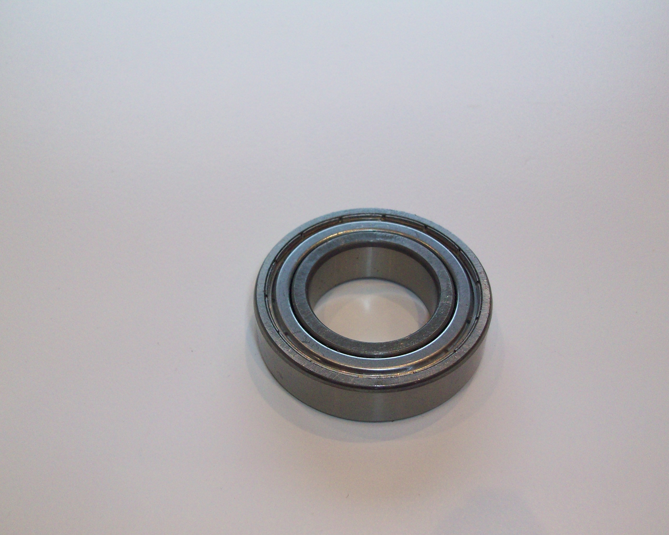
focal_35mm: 39
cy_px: 292
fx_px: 772
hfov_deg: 46.8
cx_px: 329
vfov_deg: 38.2
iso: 160
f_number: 2.8
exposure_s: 1/102
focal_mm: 5.7
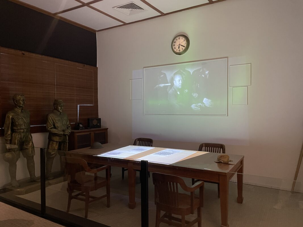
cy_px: 114
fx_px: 228
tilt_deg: +0.0
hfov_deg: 67.3
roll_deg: +0.5
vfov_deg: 53.1
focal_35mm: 26
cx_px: 152
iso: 320
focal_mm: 4.2
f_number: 1.6
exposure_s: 1/50
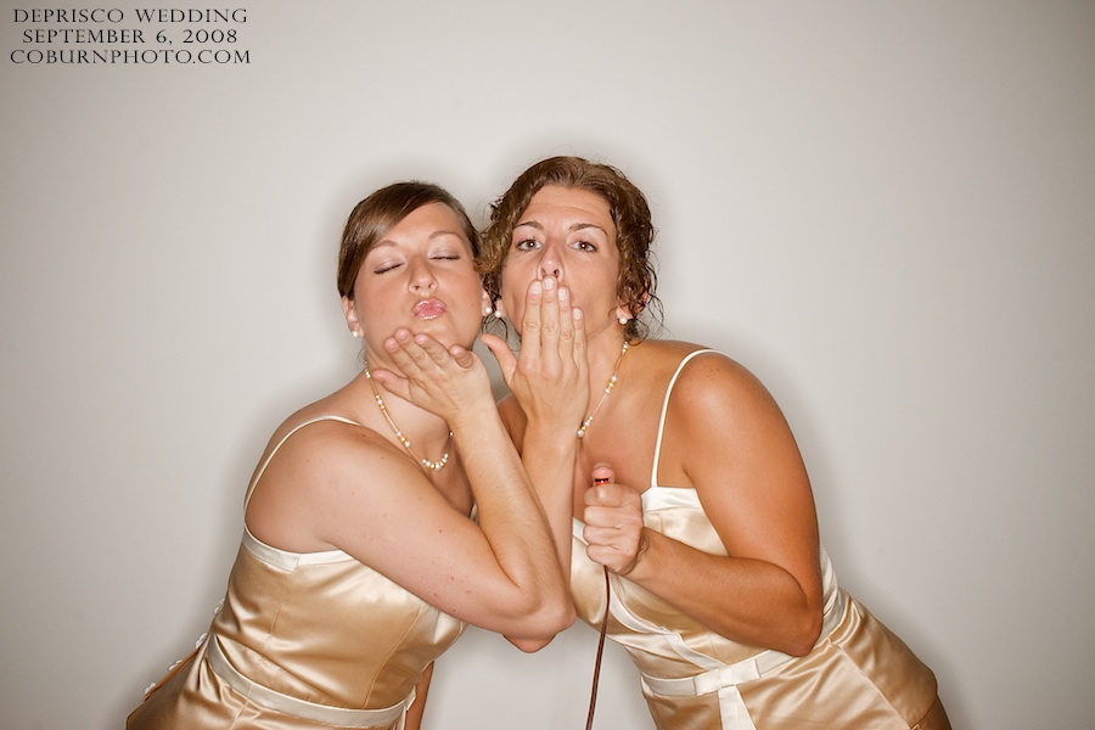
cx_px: 548
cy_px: 365
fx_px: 1414
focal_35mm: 46
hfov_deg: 42.3
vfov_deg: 28.9
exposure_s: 1/160
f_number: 16
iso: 200
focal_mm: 31
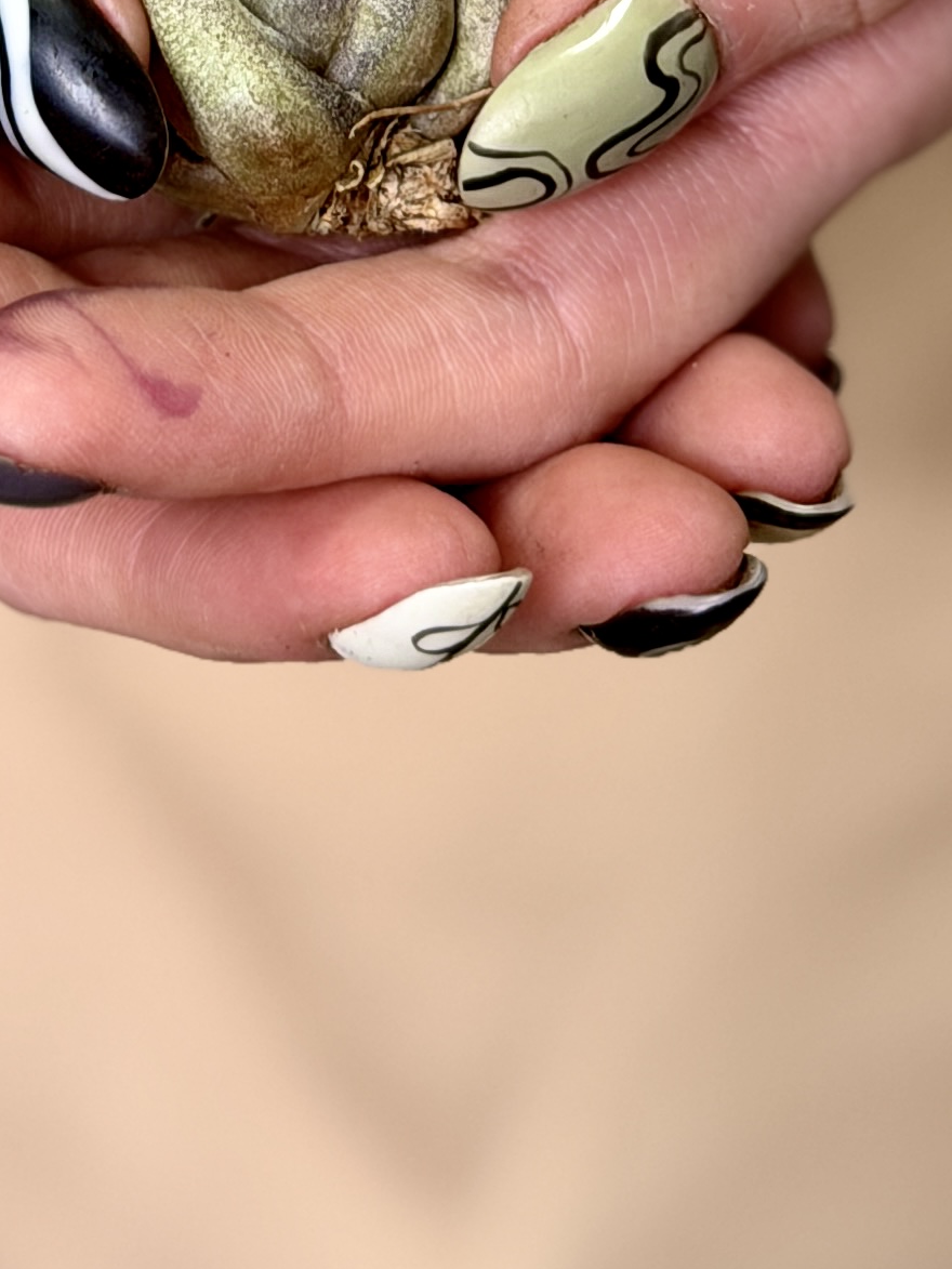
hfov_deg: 9.0
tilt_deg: -14.5
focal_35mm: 165
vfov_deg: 11.4
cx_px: 407
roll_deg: -1.5
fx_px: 6049
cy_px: -710
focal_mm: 6.76
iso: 50
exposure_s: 1/150
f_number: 1.78
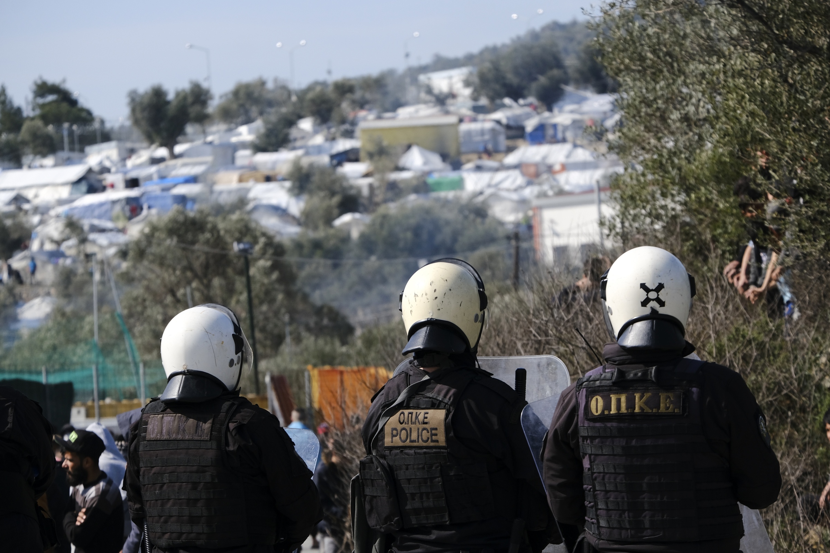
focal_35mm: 192
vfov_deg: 7.2
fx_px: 4426
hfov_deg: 10.7
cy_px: 276
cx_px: 415
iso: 640
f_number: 6.4
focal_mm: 128
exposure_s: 1/2000
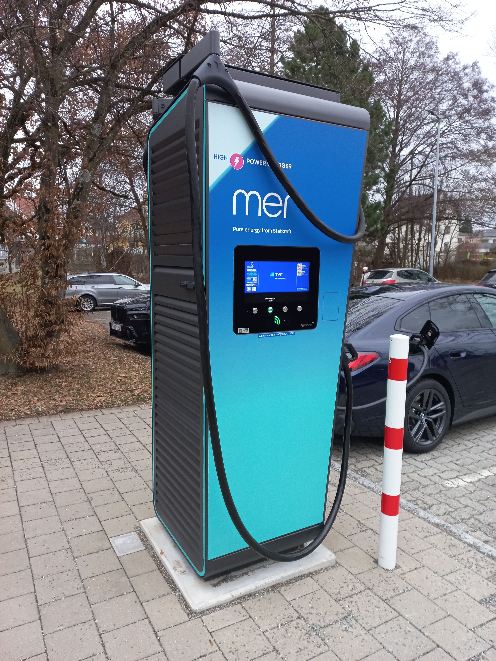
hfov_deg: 54.9
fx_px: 478
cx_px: 248
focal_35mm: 25
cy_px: 330
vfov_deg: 69.4
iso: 100
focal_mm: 4.6
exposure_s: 1/50
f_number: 1.8
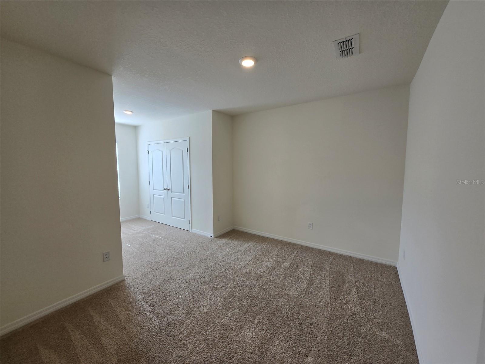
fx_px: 182
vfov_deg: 89.9
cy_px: 182
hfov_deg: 106.2
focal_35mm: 13
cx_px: 242
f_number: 2.2
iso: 32
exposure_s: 1/60
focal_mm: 1.7
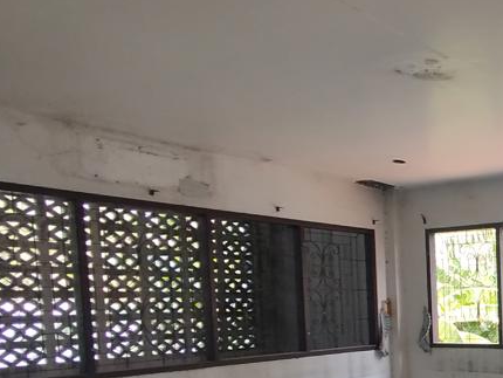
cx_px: 569
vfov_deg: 33.8
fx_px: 582
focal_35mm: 40
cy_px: 349
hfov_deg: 37.9
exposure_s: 1/100
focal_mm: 1.65
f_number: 2.2
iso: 64
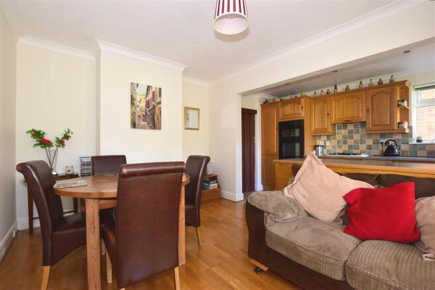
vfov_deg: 77.3
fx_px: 181
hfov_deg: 100.4
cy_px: 145
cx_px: 218
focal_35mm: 15
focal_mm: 10
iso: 640
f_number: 6.3
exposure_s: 1/20
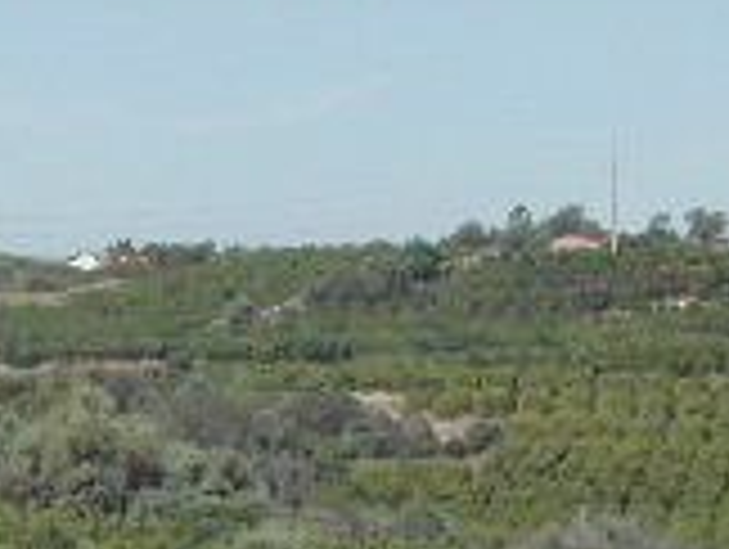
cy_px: 450
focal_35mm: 150
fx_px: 3164
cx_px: -40
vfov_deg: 9.9
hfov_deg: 12.9
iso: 100
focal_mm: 8
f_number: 7.6
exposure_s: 1/427
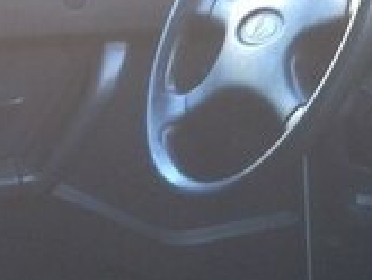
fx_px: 1247
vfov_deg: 12.2
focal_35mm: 116
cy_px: 419
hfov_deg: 16.3
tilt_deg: -31.5
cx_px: 444
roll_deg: +1.3
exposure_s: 1/33
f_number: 2.2
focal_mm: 4.15
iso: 50
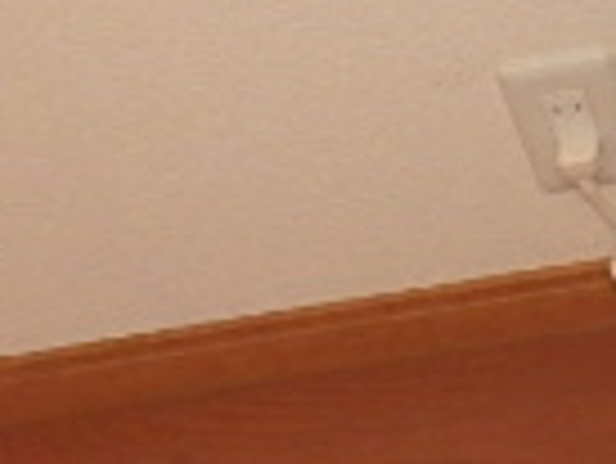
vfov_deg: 14.3
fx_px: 1745
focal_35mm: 98
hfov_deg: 16.8
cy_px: -198
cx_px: 1084
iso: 400
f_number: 3.5
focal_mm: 3.7
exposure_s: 1/30
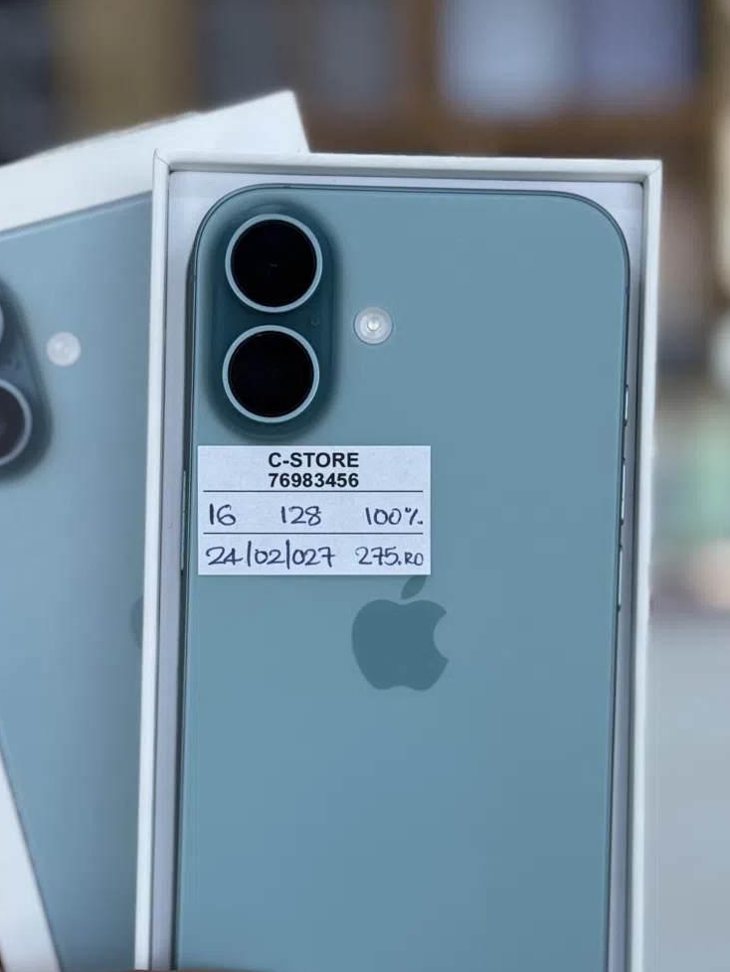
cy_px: 628
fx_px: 1883
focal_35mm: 67
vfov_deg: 28.8
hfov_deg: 21.9
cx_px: 327
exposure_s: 1/731
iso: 64
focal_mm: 6.76
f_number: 1.78
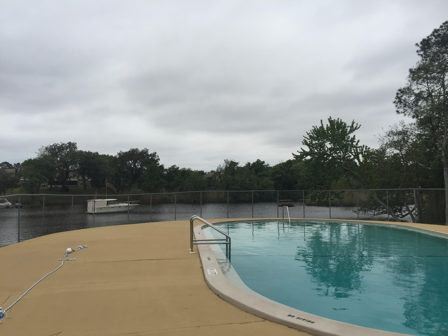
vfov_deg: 48.2
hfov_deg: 61.7
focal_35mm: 29
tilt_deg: +3.4
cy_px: 168
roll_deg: -0.3
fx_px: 375
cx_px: 224
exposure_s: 1/2639
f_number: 2.2
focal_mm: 4.15
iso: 32
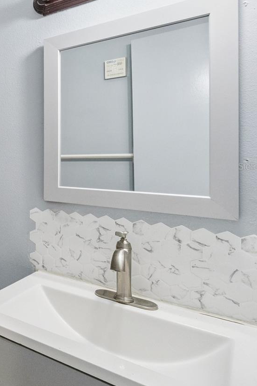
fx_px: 310
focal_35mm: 29
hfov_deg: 31.8
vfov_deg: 63.4
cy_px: 166
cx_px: -93
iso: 1600
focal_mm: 10
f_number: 11
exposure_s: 1/45
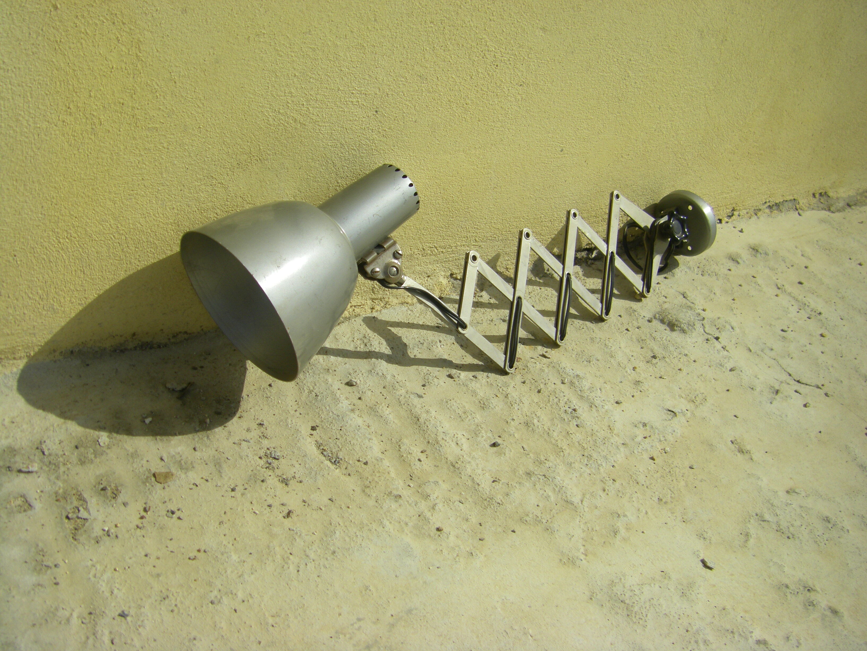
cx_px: 434
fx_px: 952
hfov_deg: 49.0
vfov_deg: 37.7
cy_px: 326
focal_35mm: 38
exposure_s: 1/400
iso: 64
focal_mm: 6.3
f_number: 7
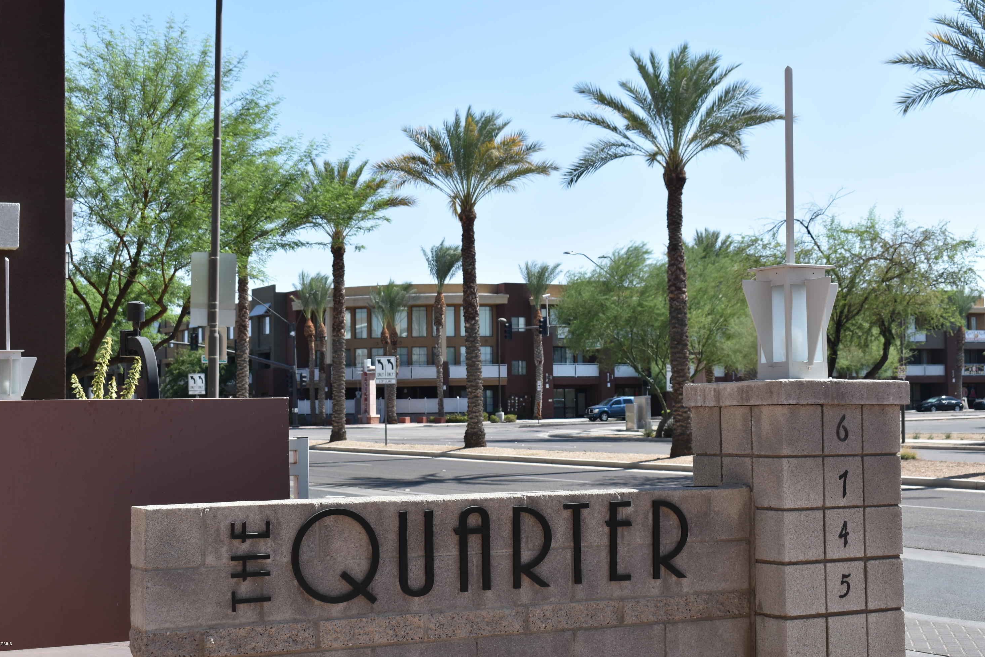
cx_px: 487
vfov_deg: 23.4
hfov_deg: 34.5
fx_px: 1587
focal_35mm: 58
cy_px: 331
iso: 200
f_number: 9
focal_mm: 38
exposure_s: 1/320
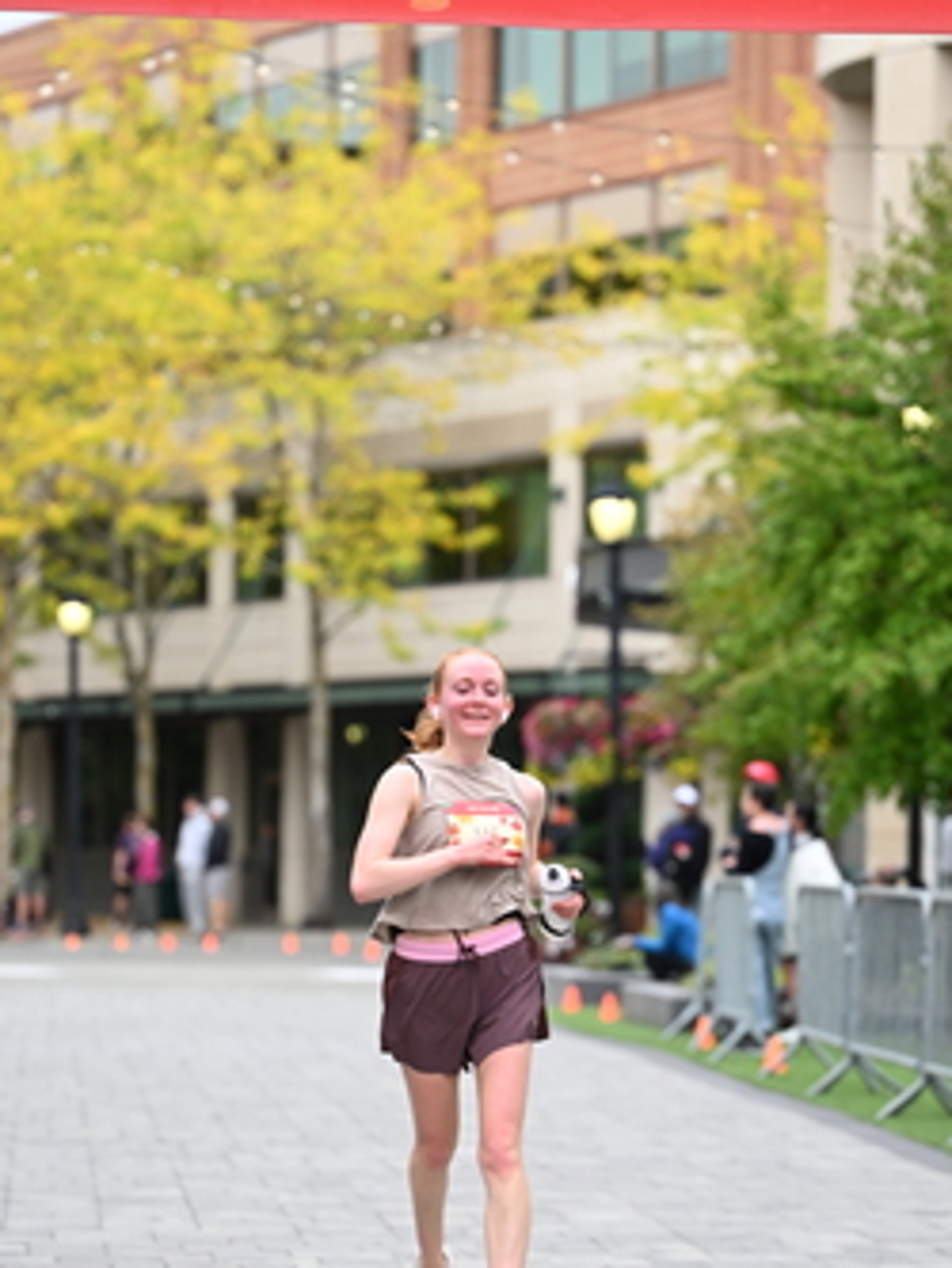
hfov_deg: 9.2
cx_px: 497
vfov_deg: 12.2
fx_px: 5937
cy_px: 758
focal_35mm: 162
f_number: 2.8
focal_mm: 102
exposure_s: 1/2000
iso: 640
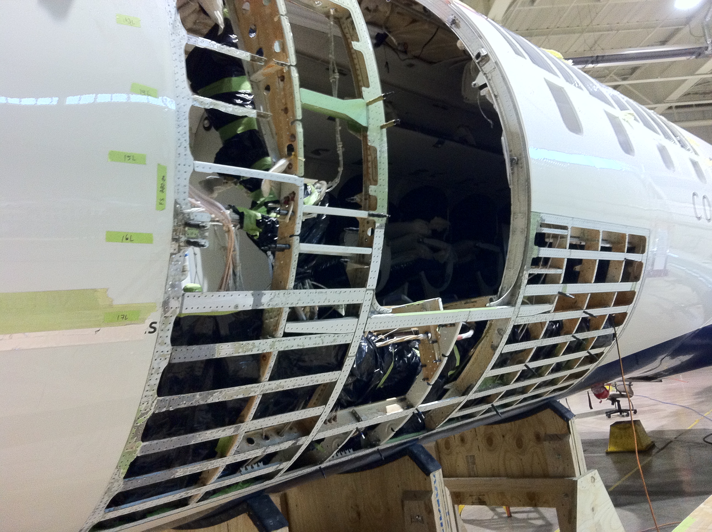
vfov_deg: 40.6
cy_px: 266
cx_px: 356
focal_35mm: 35
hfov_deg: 52.7
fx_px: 719
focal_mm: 3.85
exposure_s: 1/15
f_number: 2.8
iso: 250
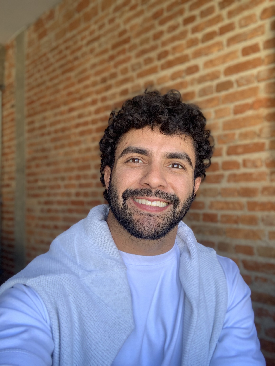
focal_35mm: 32
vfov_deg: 56.8
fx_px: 339
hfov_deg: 44.2
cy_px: 183
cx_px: 138
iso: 50
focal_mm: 2.87
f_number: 2.2
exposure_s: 1/121
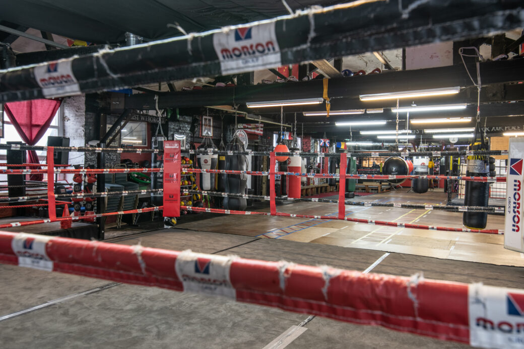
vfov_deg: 43.6
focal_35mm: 30
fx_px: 437
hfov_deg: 61.9
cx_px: 262
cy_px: 174
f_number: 8
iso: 400
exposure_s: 1/6
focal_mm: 30
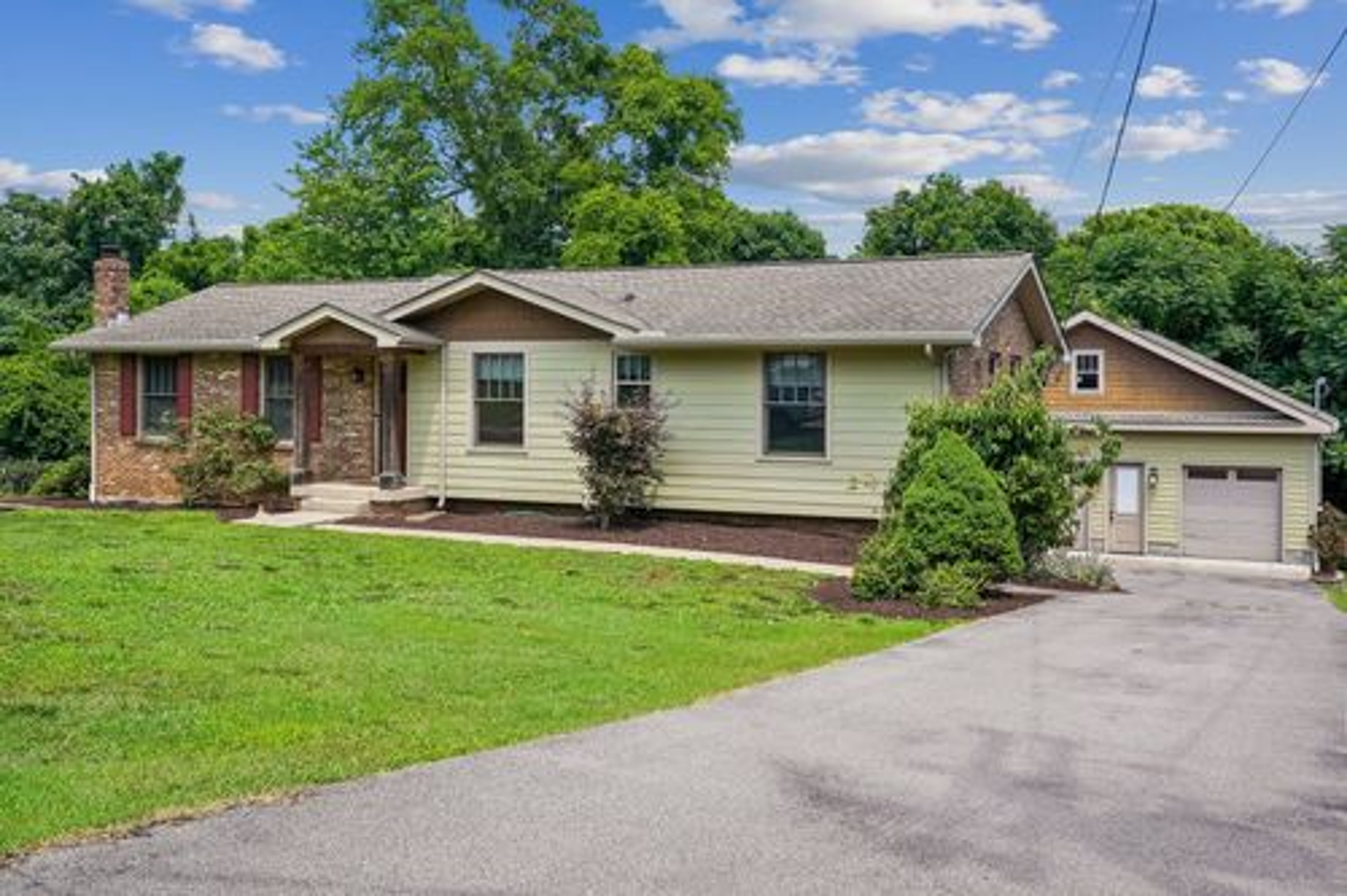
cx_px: 674
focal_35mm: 34
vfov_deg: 39.4
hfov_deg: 56.5
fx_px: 1253
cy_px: 448
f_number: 11
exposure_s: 1/250
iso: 400
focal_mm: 33.5
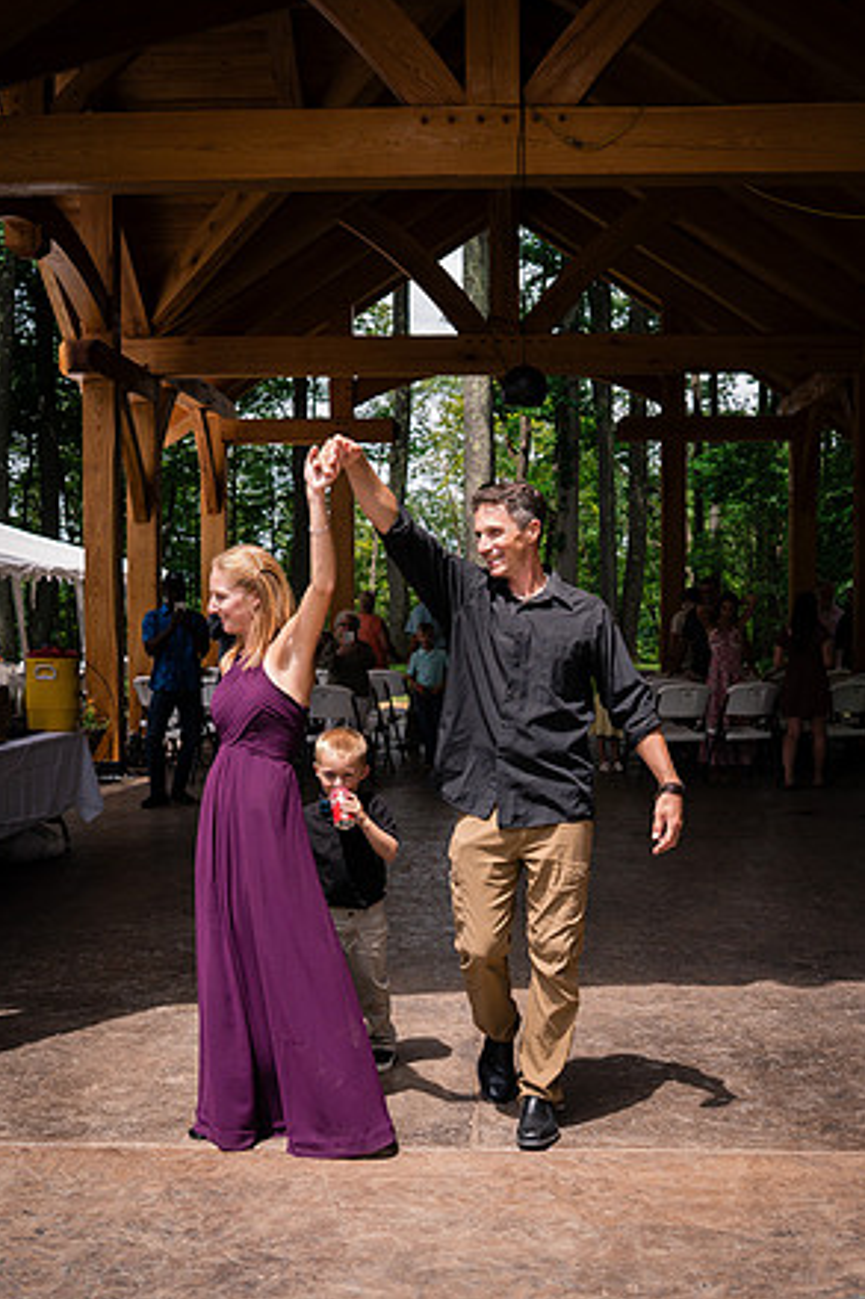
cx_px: 455
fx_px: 1587
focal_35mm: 44
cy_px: 716
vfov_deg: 44.5
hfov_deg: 30.5
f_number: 2.8
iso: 400
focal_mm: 24
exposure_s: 1/2000
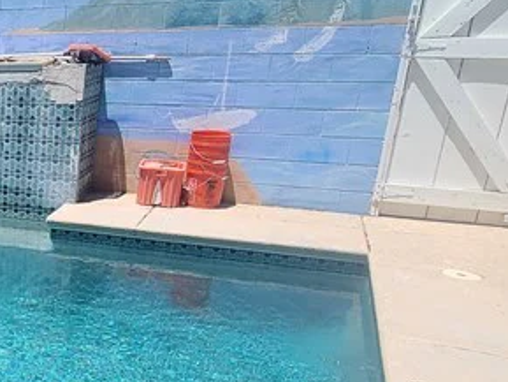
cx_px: -185
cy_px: 262
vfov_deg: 31.2
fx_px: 675
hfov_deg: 30.4
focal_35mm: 46
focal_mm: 2.2
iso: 50
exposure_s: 1/2140
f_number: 2.2
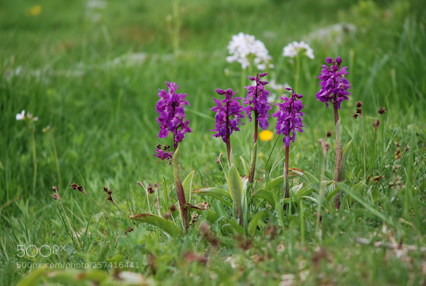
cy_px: 143
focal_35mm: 93
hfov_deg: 21.9
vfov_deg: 14.8
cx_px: 213
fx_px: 1103
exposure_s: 1/320
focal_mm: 62
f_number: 4.5
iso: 400
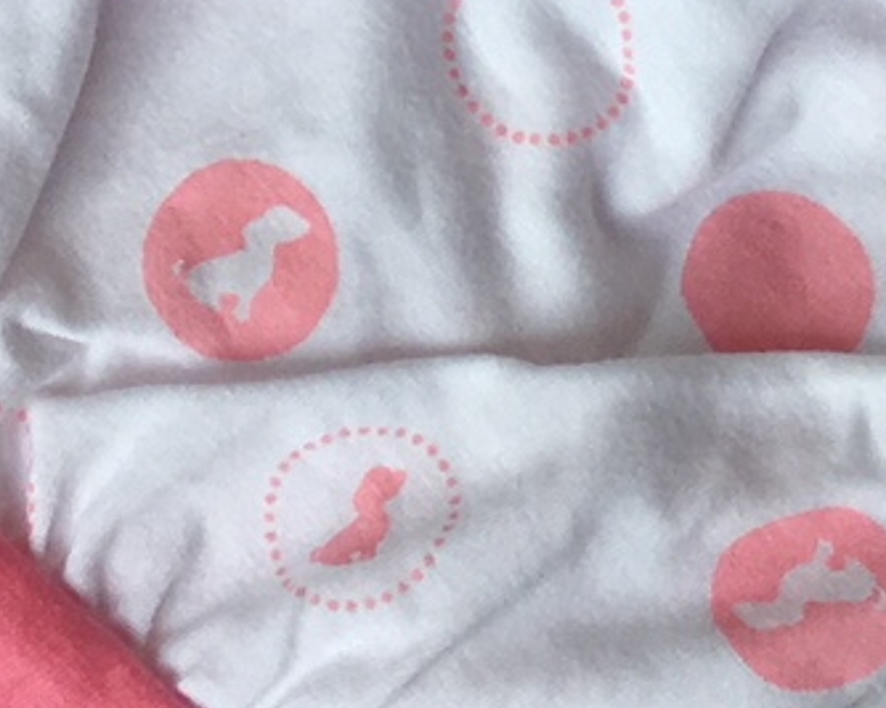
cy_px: -963
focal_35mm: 171
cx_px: 37
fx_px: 4483
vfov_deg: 8.3
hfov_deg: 11.2
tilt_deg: -81.5
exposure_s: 1/100
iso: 25
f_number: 2.2
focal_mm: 4.15
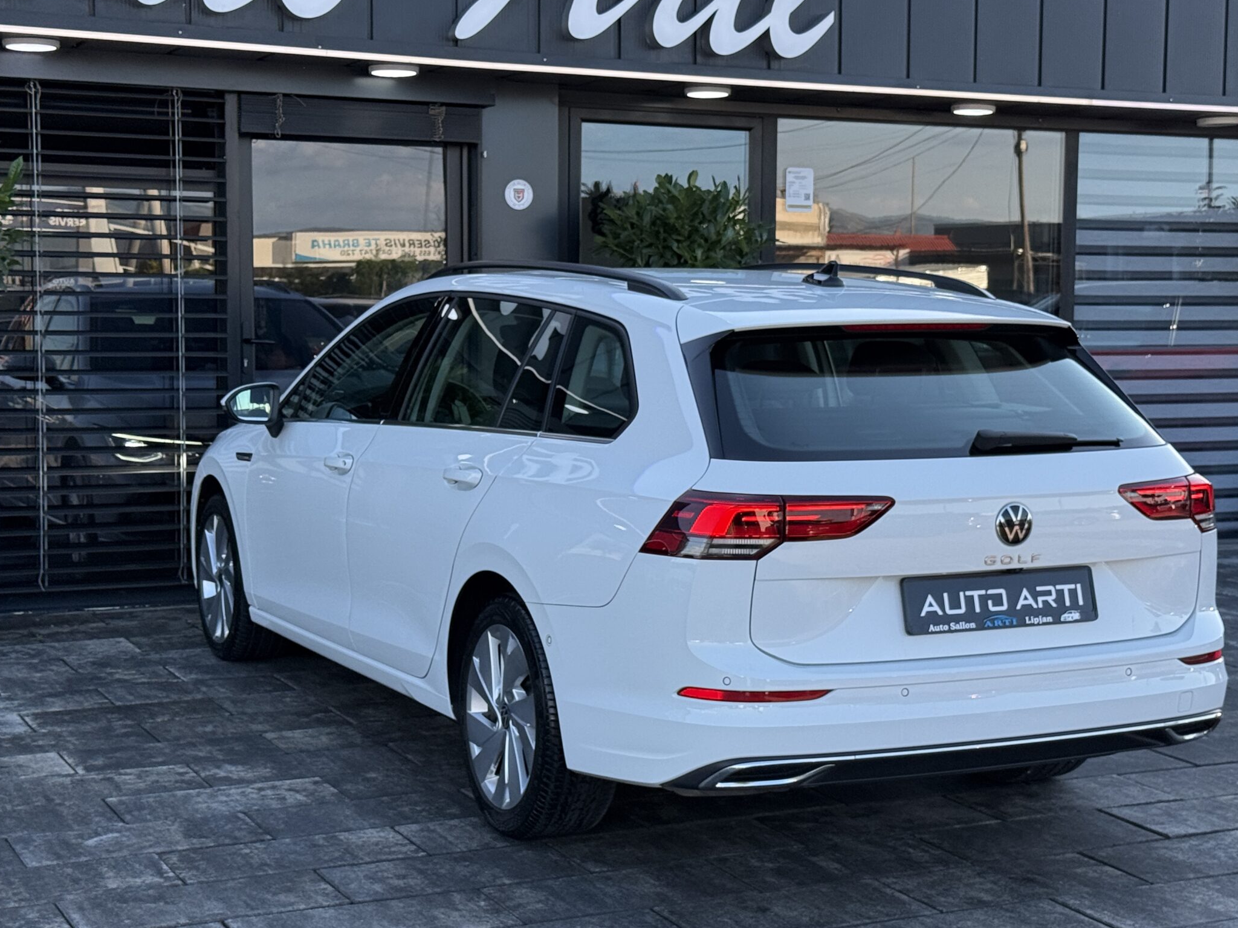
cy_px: 484
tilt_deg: -5.1
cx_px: 662
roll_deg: -0.2
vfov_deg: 24.4
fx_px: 2146
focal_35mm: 60
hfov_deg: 32.2
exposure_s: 1/1000
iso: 80
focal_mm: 6.76
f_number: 1.78
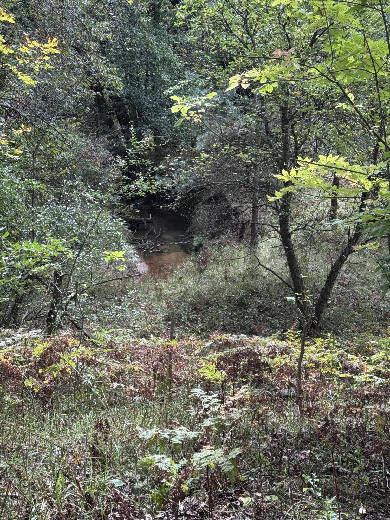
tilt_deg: -16.4
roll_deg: +1.4
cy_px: 260
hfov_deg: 30.3
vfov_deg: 39.7
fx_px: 721
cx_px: 195
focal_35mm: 48
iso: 64
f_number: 1.78
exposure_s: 1/287
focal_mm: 6.76
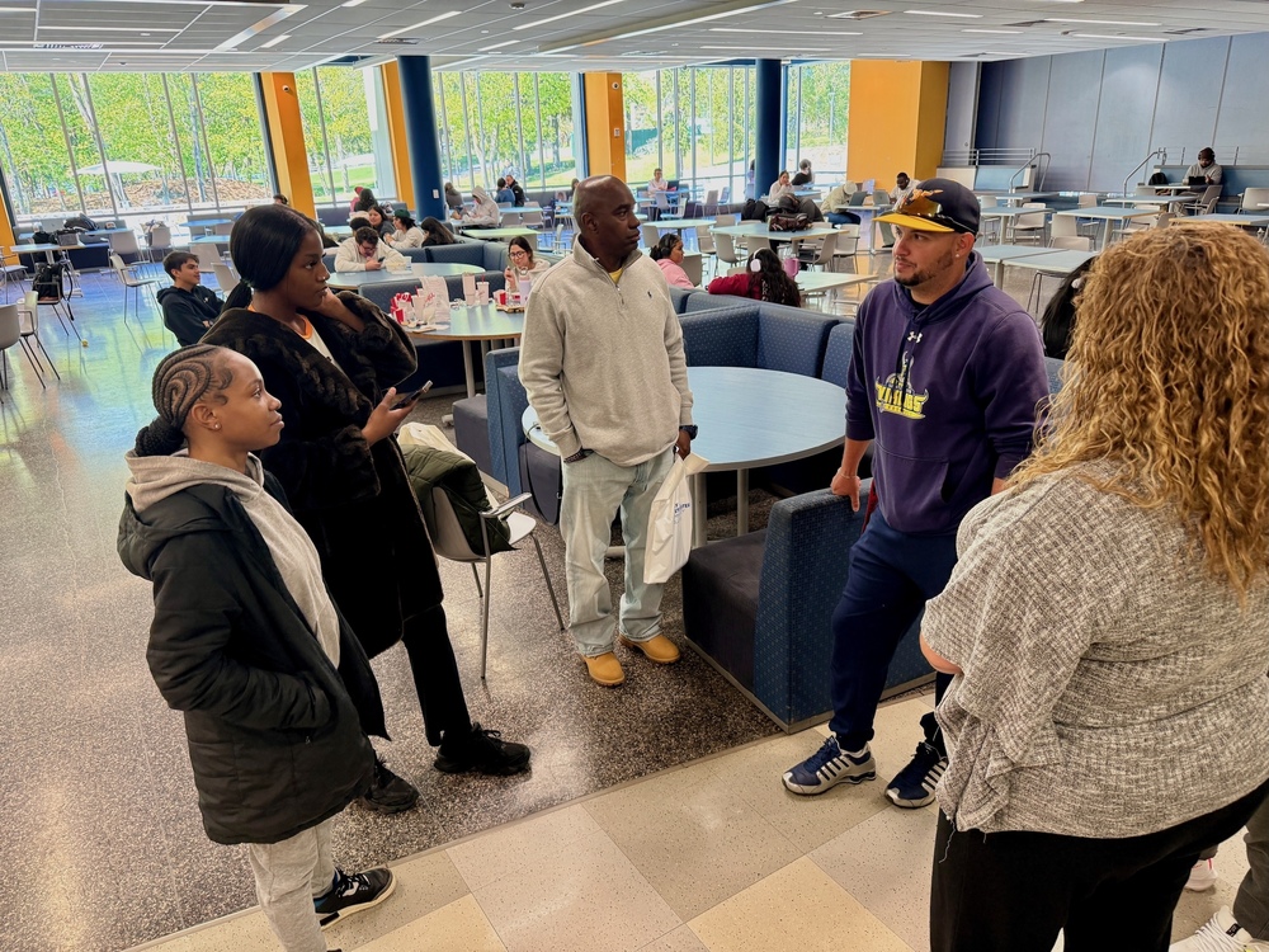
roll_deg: +0.6
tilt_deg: -19.4
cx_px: 634
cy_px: 476
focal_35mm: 24
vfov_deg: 56.8
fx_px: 880
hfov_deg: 71.6
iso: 200
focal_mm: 6.76
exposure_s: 1/60
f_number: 1.78
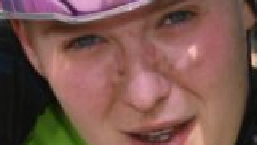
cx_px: 308
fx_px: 2586
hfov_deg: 5.7
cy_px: 71
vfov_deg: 3.2
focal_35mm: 379
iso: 100
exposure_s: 1/250
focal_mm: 38
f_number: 8
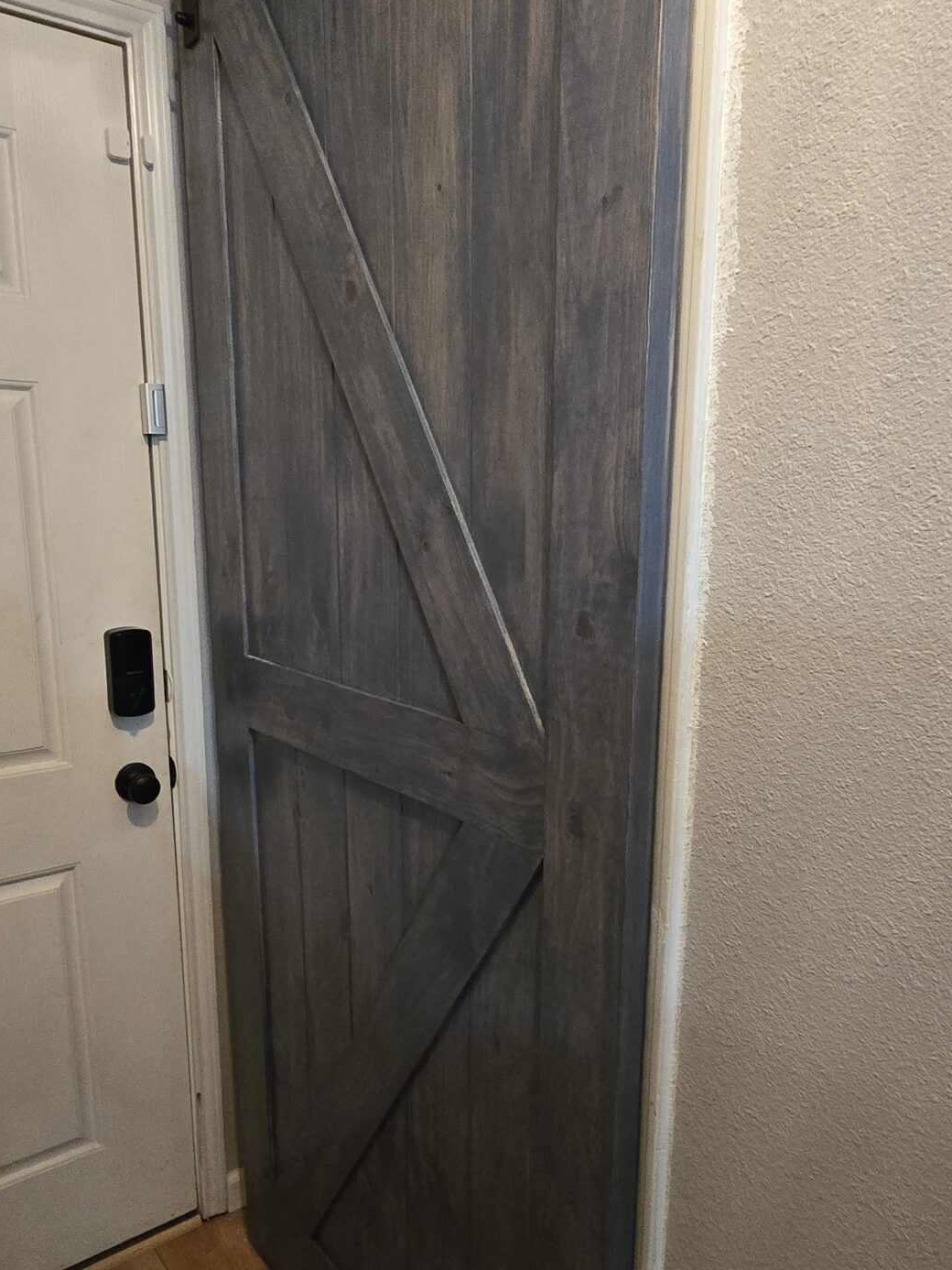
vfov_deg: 71.3
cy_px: 713
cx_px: 478
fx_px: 880
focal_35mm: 24
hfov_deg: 56.8
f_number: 2.2
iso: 1250
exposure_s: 1/60
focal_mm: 2.2
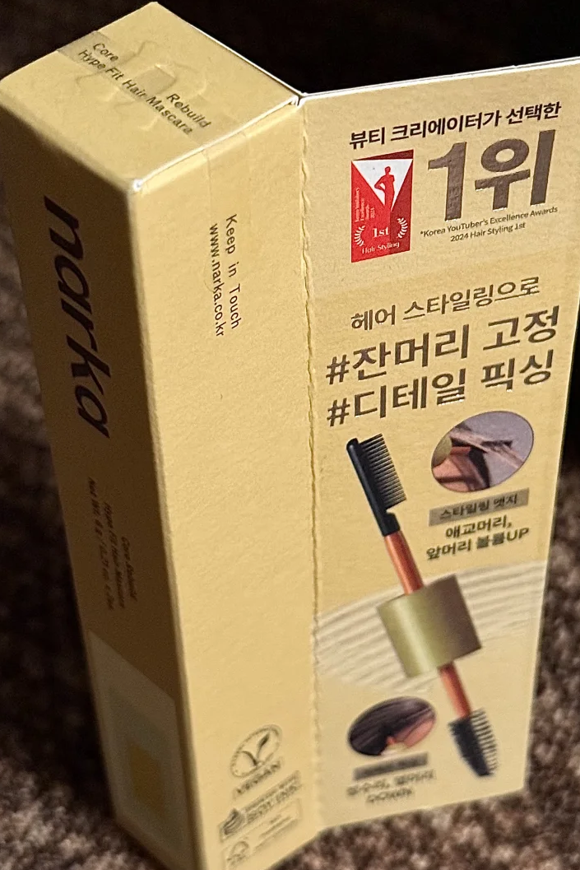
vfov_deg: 29.6
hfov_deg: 20.0
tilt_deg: -46.5
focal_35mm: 68
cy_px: 418
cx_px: 315
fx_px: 1643
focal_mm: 6.76
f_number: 1.78
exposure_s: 1/30
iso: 640
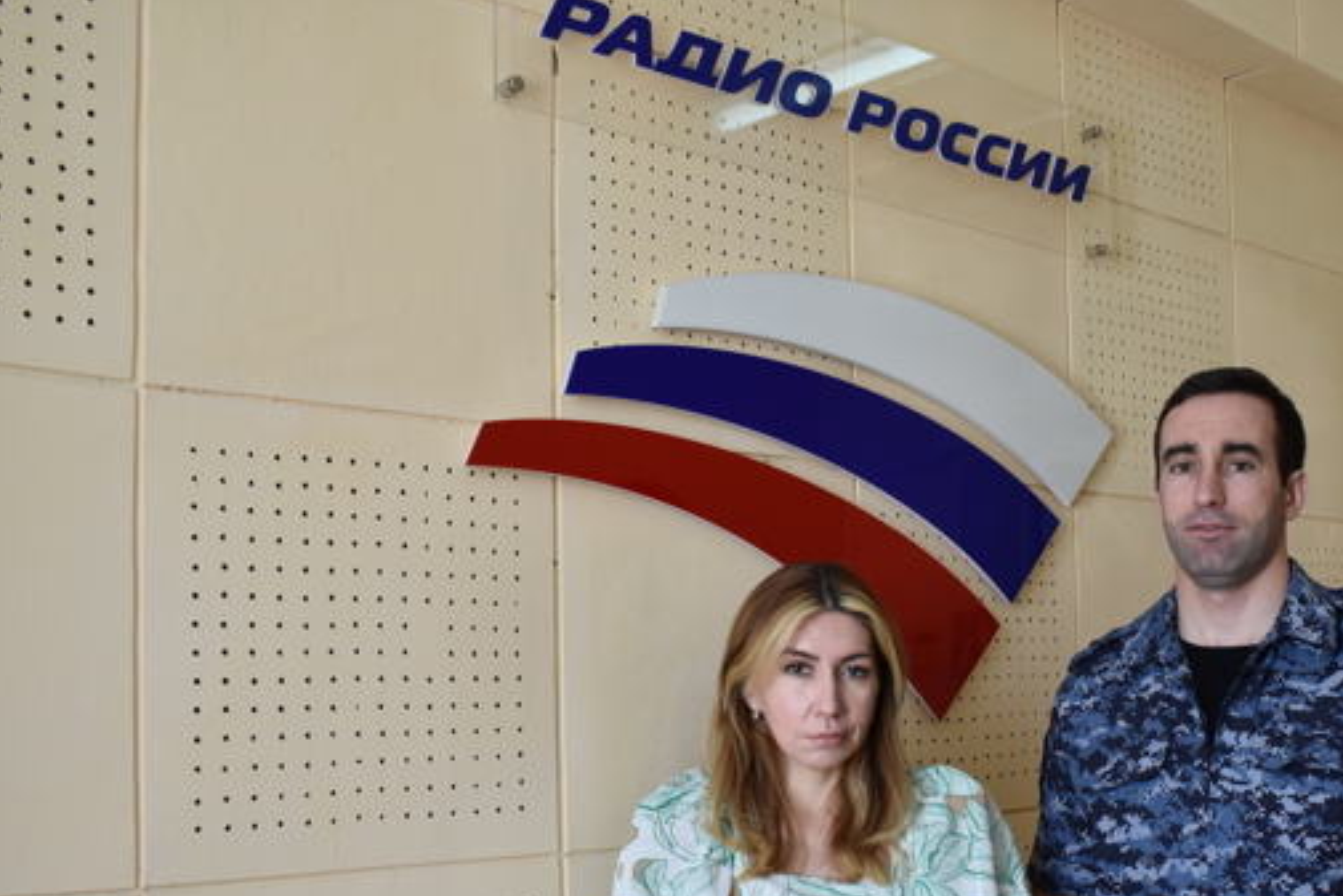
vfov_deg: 28.5
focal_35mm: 47
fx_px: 1744
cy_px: 638
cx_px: 944
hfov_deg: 41.3
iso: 400
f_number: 5.6
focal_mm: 21
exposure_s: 1/125
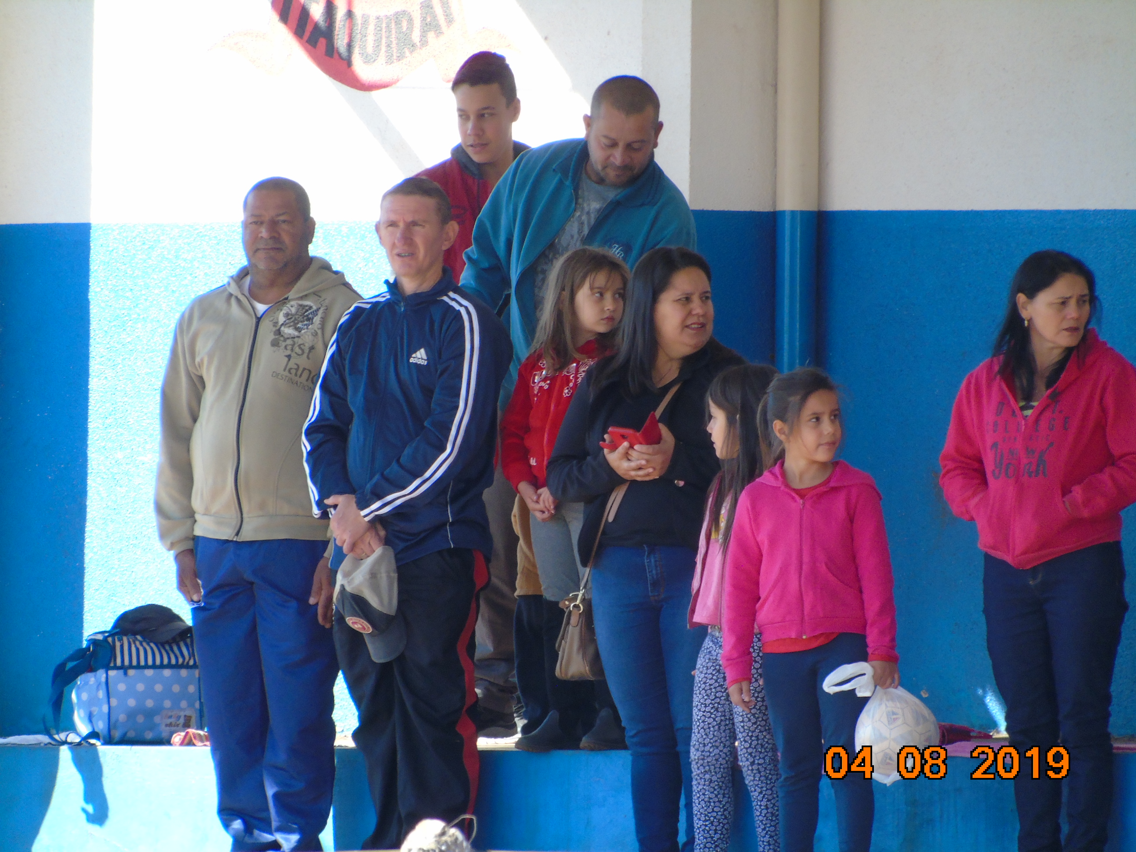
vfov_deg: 1.5
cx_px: 568
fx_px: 32784
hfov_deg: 2.0
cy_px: 426
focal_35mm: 999
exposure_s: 1/125
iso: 250
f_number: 6.2
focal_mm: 178
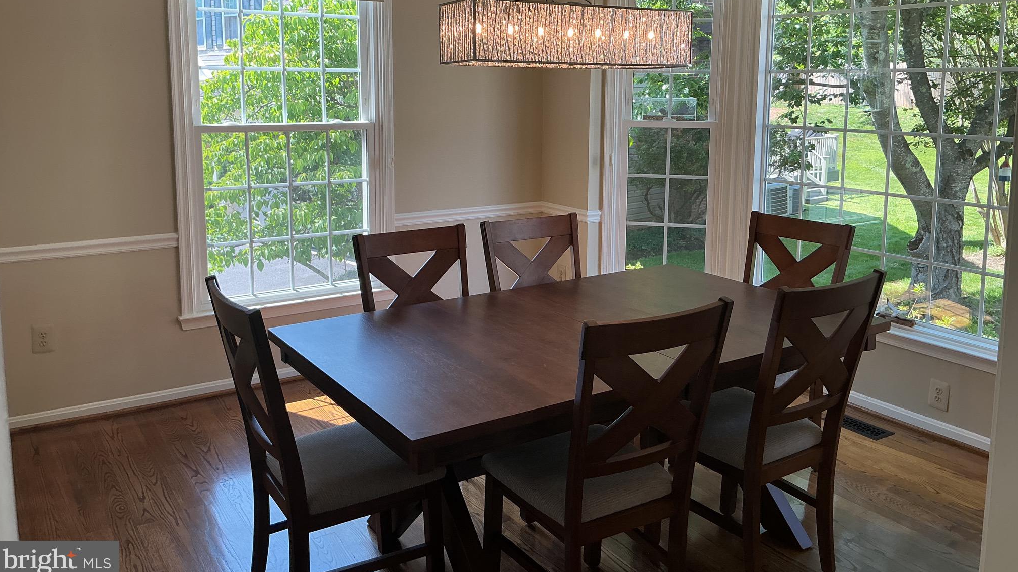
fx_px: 864
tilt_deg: -8.3
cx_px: 509
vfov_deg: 36.3
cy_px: 196
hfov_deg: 61.0
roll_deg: -0.2
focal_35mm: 32
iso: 25
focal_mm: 3
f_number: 1.8
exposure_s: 1/120
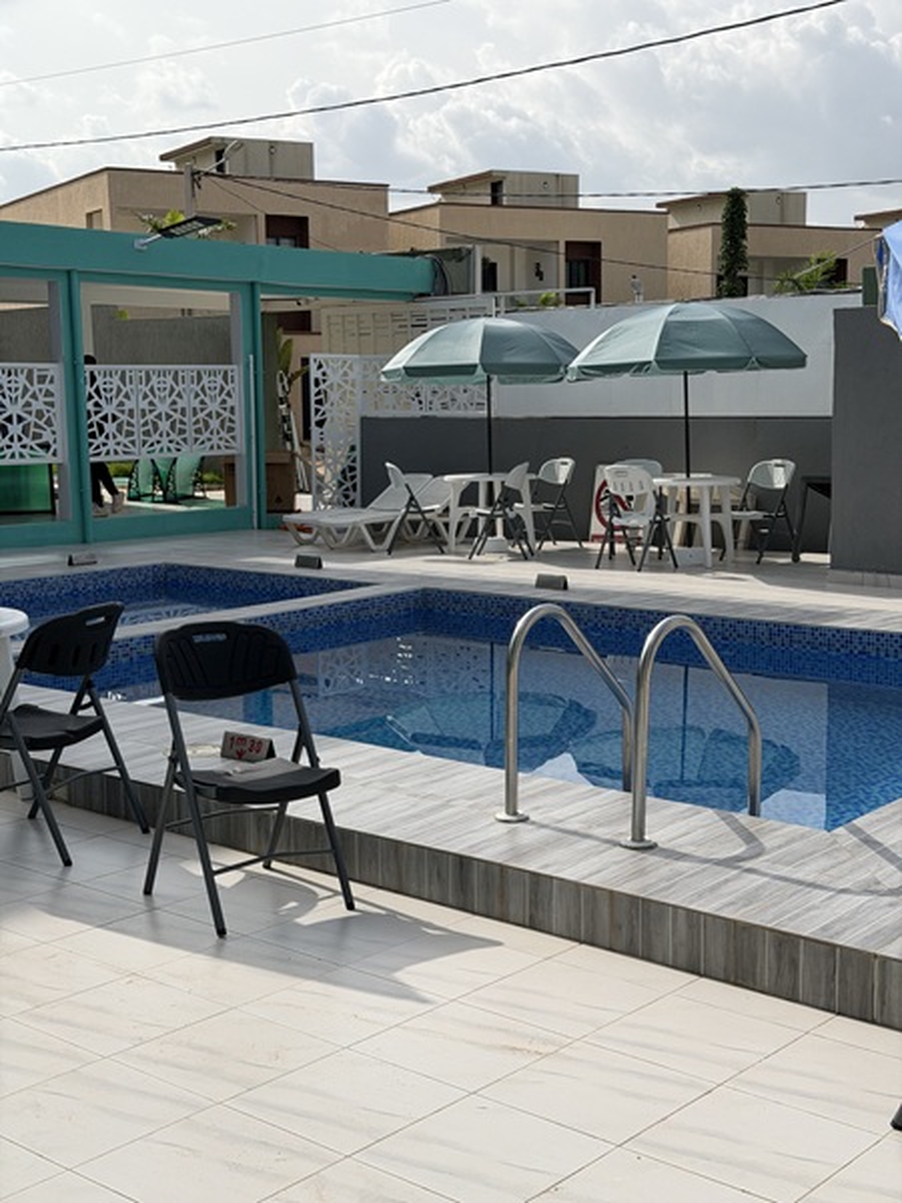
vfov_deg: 39.7
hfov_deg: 30.3
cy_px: 602
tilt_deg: -7.5
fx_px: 1668
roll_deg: +0.3
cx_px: 451
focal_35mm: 48
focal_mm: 6.76
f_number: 1.78
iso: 80
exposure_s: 1/7143
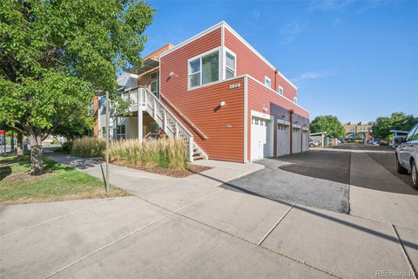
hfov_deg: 100.4
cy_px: 140
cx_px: 209
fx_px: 174
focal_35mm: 15
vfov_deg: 77.3
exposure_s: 1/800
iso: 400
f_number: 9
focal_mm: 15
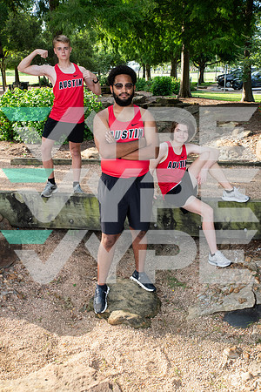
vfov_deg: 50.7
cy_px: 196
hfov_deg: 35.1
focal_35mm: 38
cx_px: 130
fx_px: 413
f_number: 7.1
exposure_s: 1/200
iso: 400
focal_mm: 38
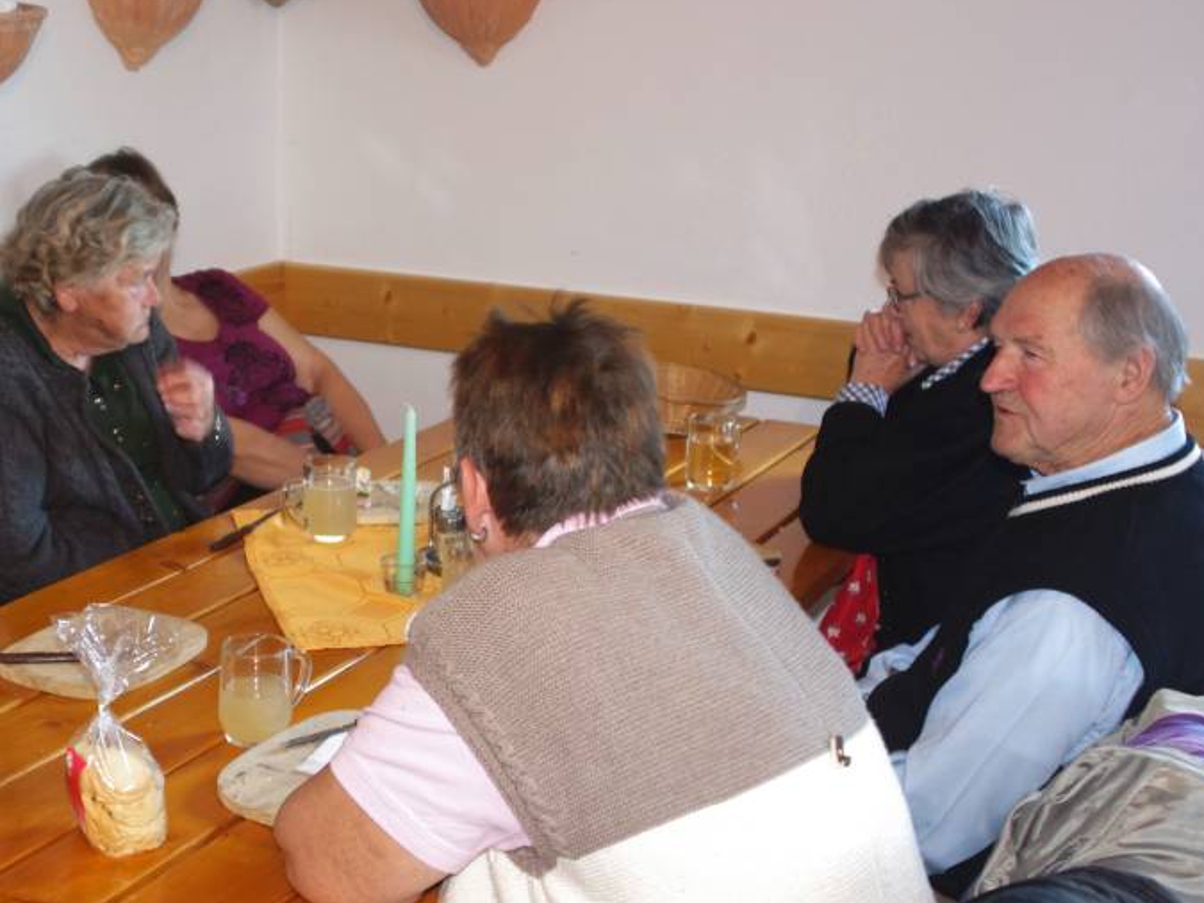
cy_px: 412
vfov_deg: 27.0
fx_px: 1878
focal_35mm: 54
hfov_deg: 35.3
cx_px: 434
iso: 1600
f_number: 5
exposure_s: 1/15
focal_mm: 28
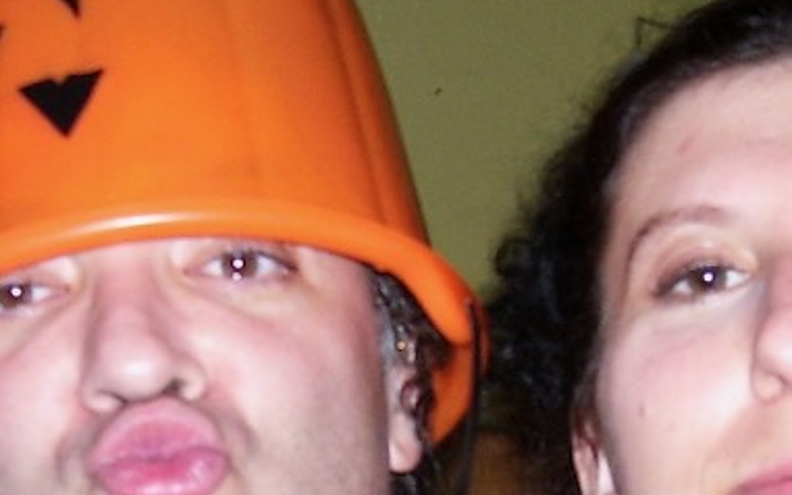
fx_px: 2611
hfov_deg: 17.2
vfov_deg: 10.6
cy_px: 607
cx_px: 399
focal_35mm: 121
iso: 125
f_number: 2.7
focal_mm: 5.6
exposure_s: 1/60
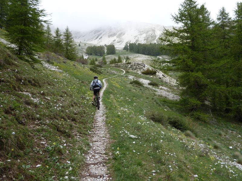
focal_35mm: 30
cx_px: 121
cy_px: 90
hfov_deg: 60.0
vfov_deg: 46.8
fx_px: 210
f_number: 4
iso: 80
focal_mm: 5
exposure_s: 1/400
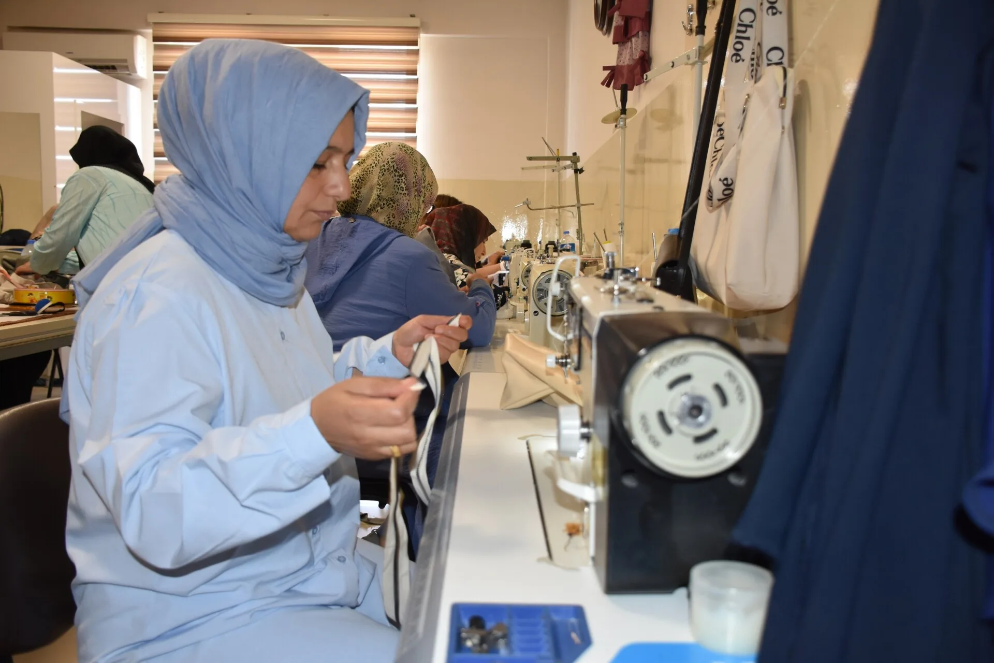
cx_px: 497
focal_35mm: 30
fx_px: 828
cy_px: 332
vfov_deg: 43.6
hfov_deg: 61.9
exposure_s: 1/60
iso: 720
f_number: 3.5
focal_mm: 20
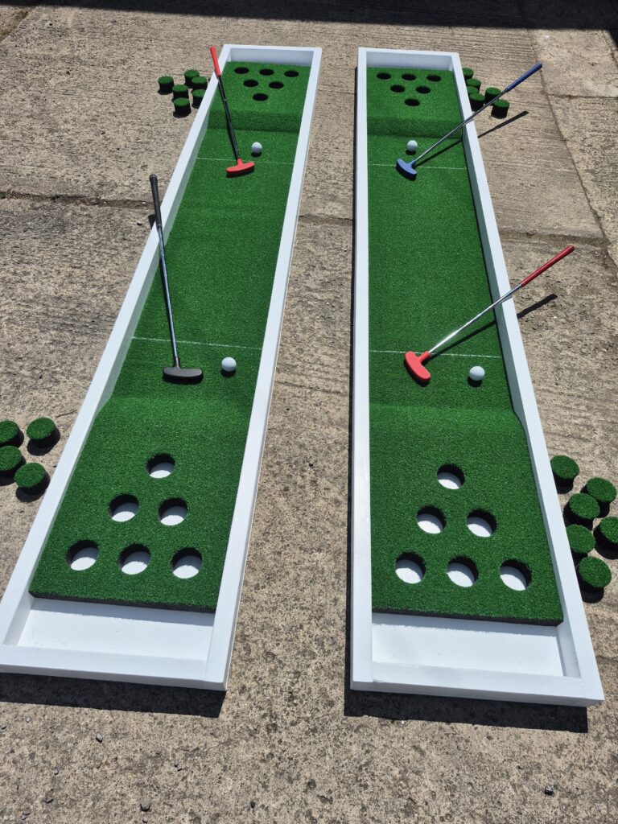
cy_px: 412
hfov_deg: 58.9
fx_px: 547
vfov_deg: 73.9
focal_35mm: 23
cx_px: 309
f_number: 1.8
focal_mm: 5.4
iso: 25
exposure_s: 1/5296
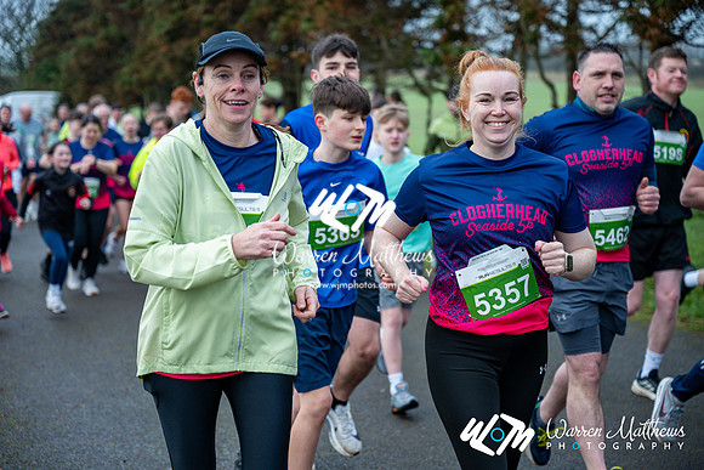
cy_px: 235
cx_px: 352
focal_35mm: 70
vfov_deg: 19.5
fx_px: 1369
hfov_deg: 28.8
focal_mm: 70
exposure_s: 1/1250
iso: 450
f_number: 2.8
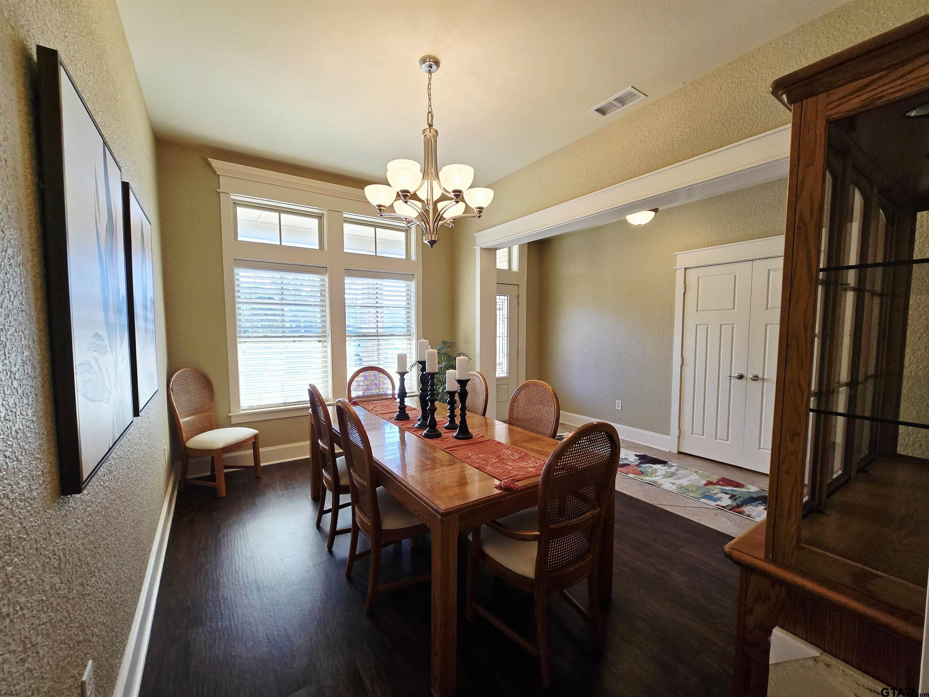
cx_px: 464
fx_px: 349
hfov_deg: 106.2
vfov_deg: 89.9
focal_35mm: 13
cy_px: 348
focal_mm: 2.2
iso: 100
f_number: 2.2
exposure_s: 1/120
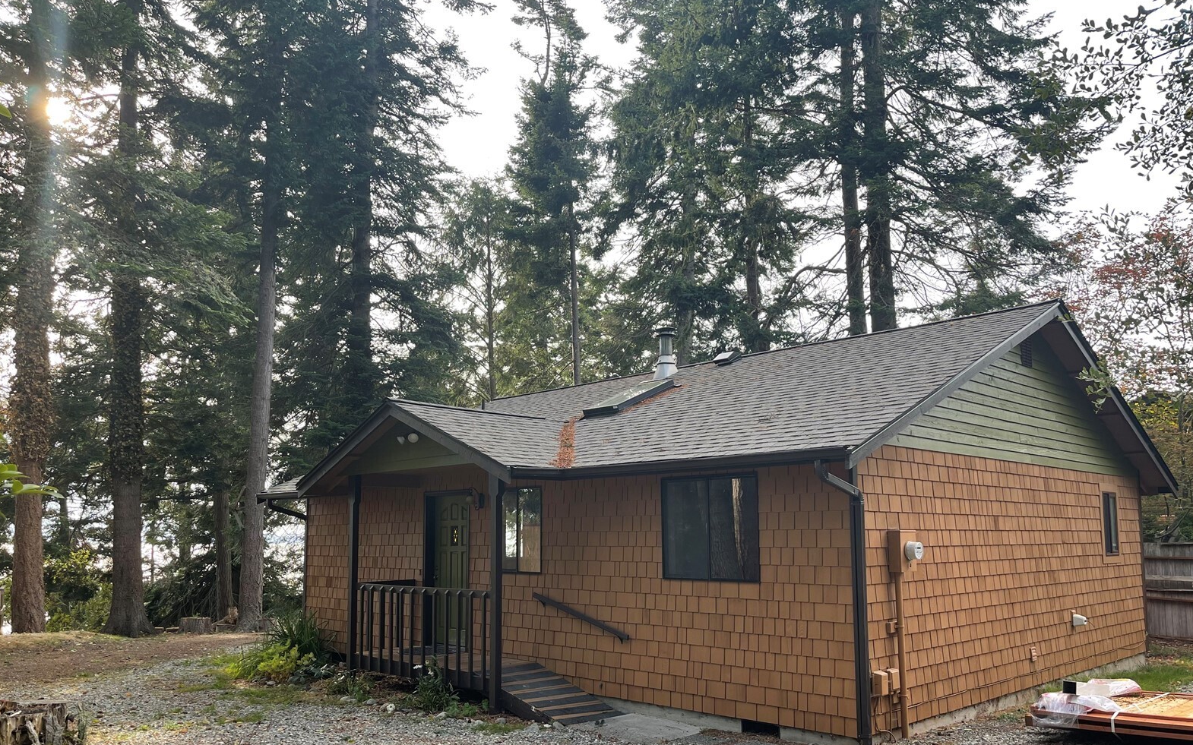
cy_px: 450
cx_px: 589
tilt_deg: +4.7
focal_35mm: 27
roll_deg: +0.6
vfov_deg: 45.7
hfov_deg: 68.4
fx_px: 878
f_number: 1.6
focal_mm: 5.1
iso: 32
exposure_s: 1/305
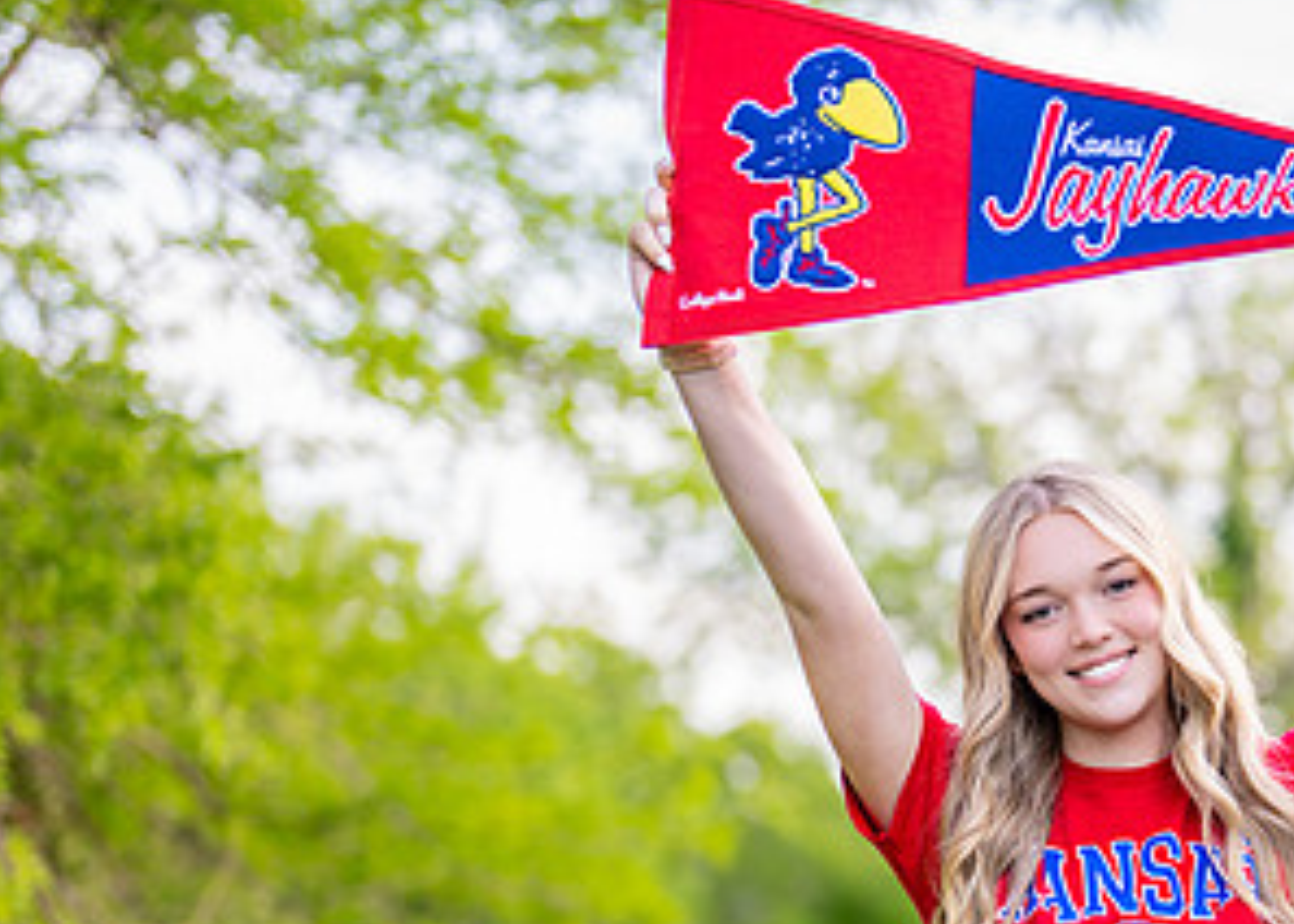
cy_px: 753
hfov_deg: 17.4
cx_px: 1210
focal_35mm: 113
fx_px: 4152
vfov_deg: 12.6
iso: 160
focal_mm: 50
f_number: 1.2
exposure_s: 1/1250
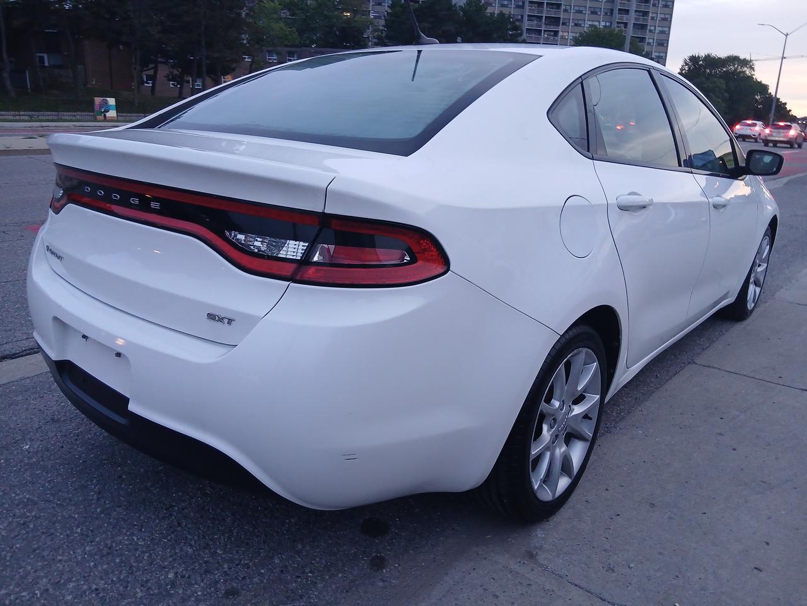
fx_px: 606
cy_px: 303
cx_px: 404
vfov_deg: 53.1
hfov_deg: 67.3
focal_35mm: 26
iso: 200
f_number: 1.8
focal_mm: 3.98
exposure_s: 1/60
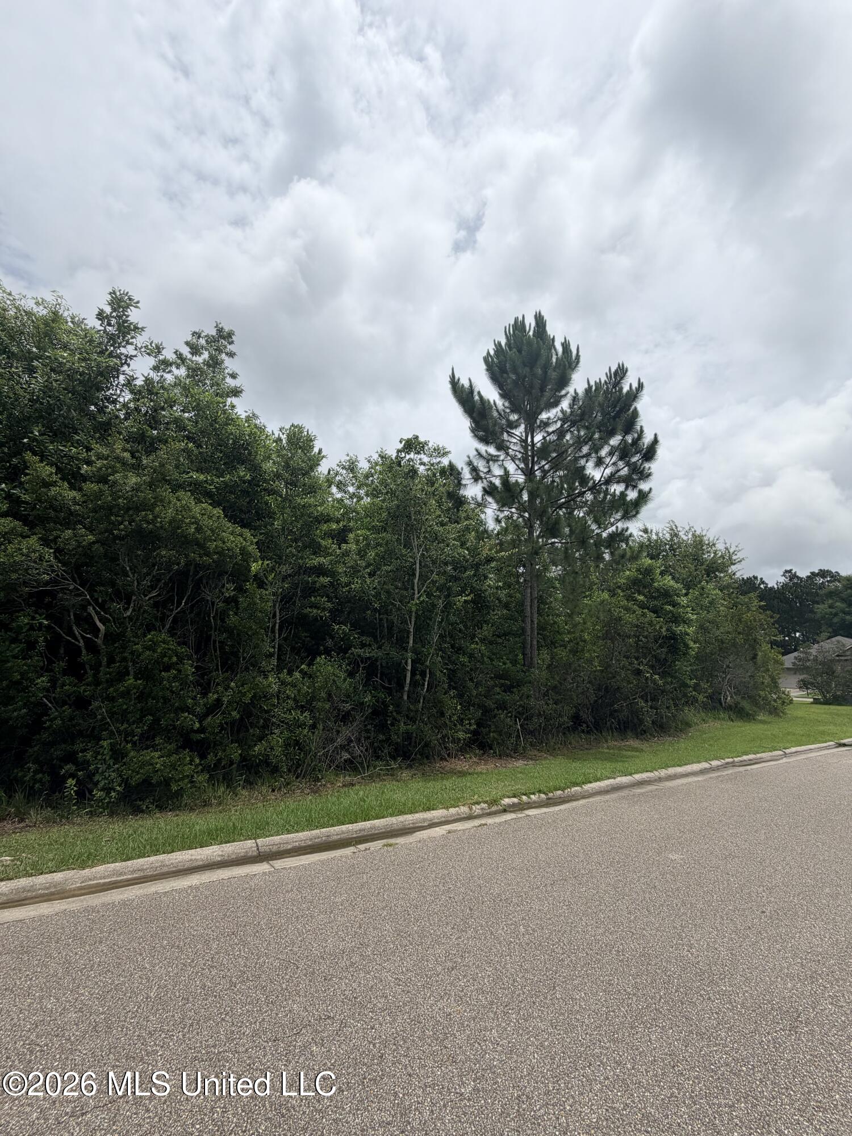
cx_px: 426
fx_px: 459
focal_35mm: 14
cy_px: 568
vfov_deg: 102.1
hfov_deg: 85.7
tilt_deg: +13.7
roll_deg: -1.4
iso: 20
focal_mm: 2.22
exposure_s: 1/1534
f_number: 2.2
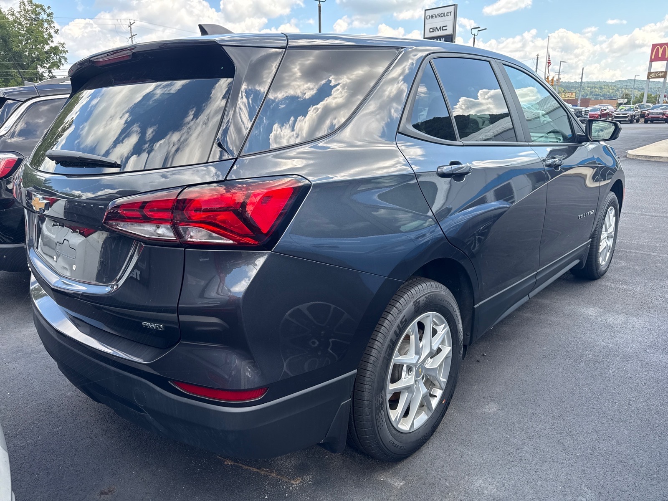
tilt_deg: -16.2
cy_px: 250
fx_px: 463
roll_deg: +0.3
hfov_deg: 71.6
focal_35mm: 24
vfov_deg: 56.8
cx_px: 334
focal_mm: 6.76
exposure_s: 1/715
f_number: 1.78
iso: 80
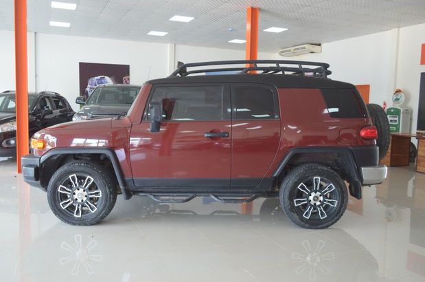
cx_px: 209
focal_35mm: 31
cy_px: 137
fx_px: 365
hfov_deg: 60.4
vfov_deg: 42.1
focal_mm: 20
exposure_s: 1/50
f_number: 4.5
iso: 500
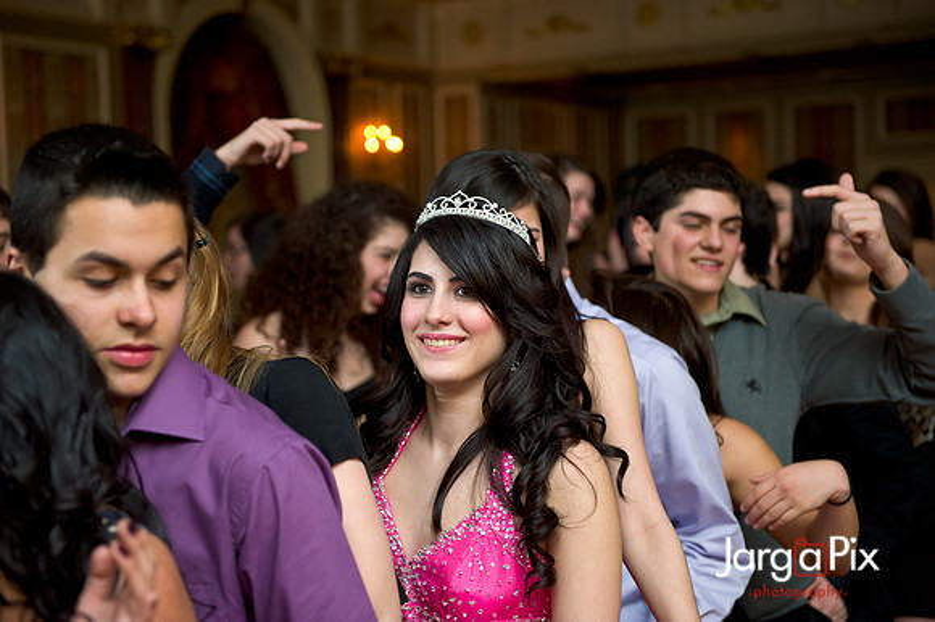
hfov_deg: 32.4
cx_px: 468
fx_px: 1609
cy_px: 311
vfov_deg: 21.9
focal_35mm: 62
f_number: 3.2
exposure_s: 1/100
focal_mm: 62
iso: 1600
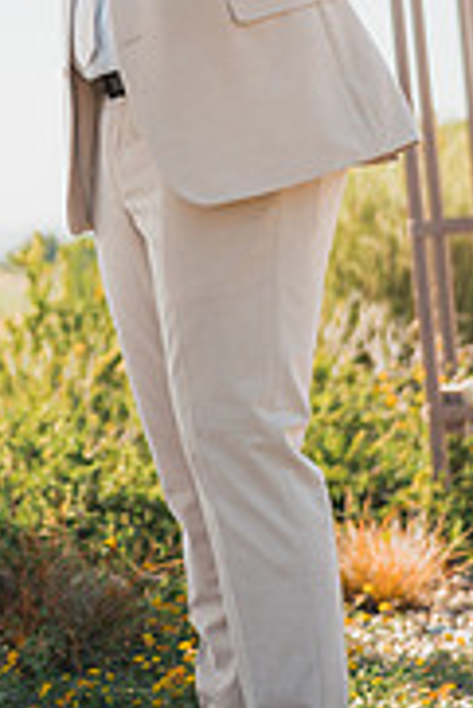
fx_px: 2439
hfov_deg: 11.0
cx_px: -8
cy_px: 35
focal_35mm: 124
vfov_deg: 16.2
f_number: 1.8
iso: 125
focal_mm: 50
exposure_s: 1/2000
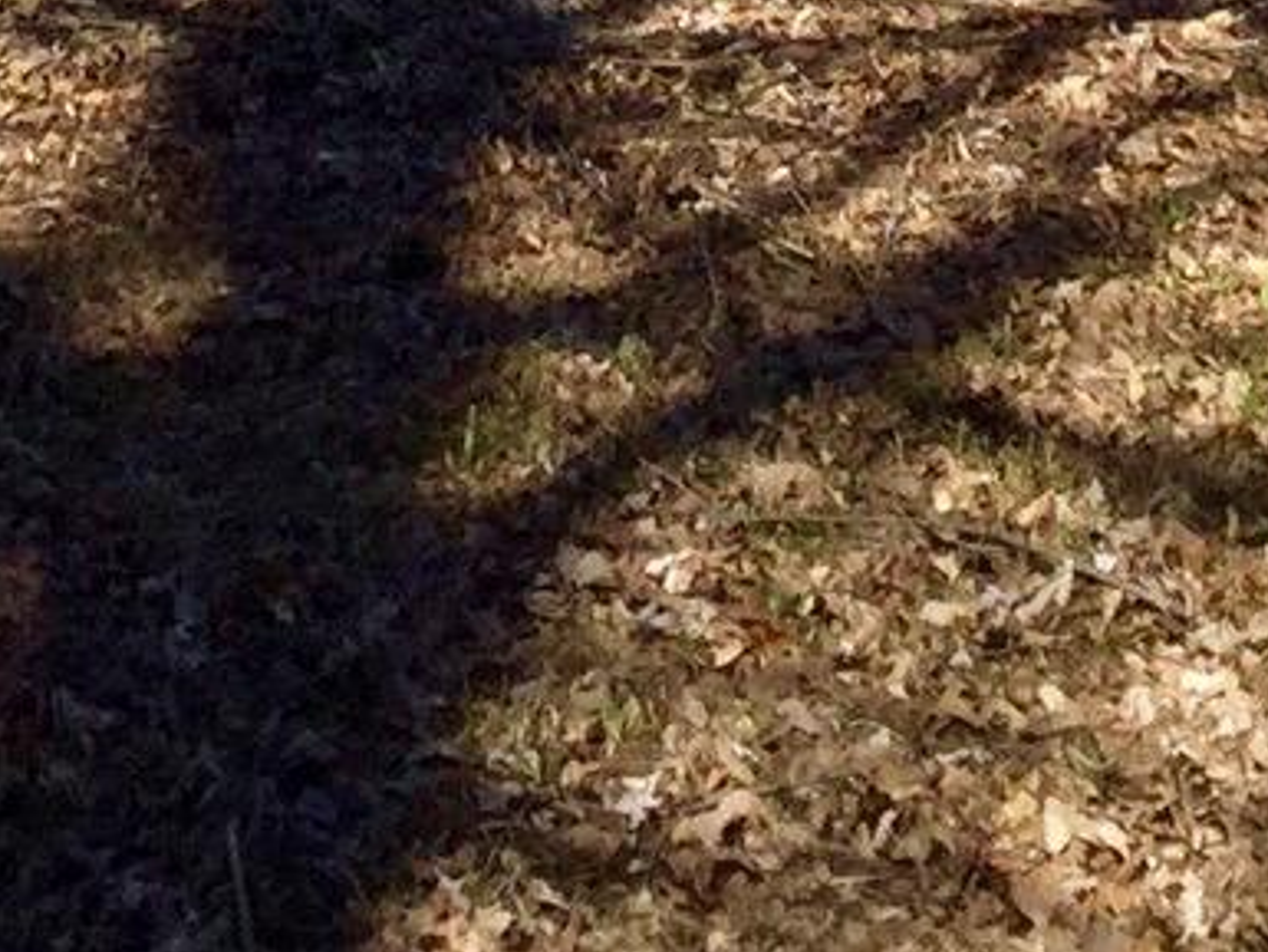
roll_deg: -0.3
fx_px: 6046
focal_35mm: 165
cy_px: -1357
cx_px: 622
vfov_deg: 8.3
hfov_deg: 12.0
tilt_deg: -6.6
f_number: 2.4
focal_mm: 3.3
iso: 25
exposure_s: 1/1072
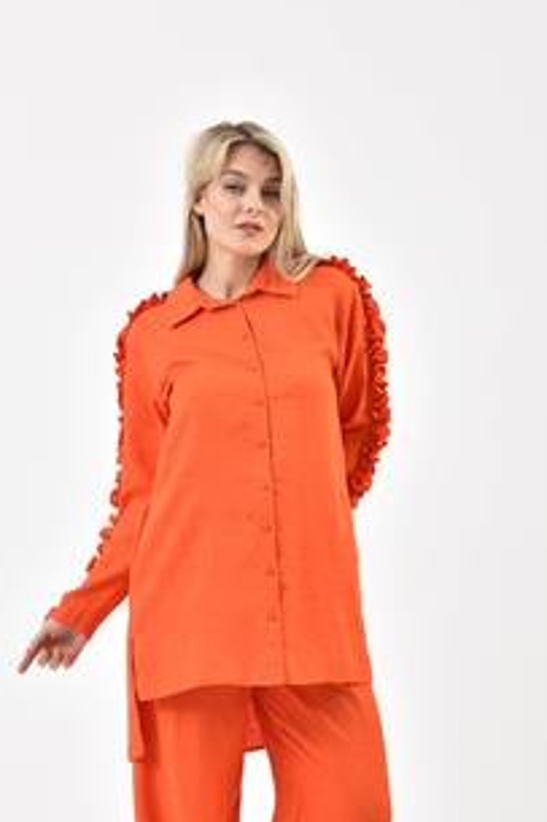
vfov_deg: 16.1
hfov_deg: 10.8
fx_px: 2898
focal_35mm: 127
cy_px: 550
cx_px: 259
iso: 100
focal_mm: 86
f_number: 6.3
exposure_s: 1/160
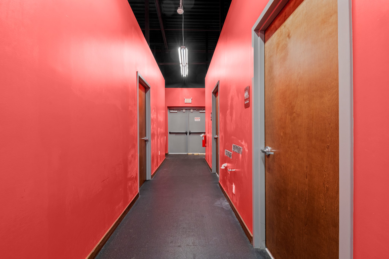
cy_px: 130
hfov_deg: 100.4
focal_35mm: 15
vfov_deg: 77.3
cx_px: 194
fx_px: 162
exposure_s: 1/2
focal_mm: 15
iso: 400
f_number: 6.3
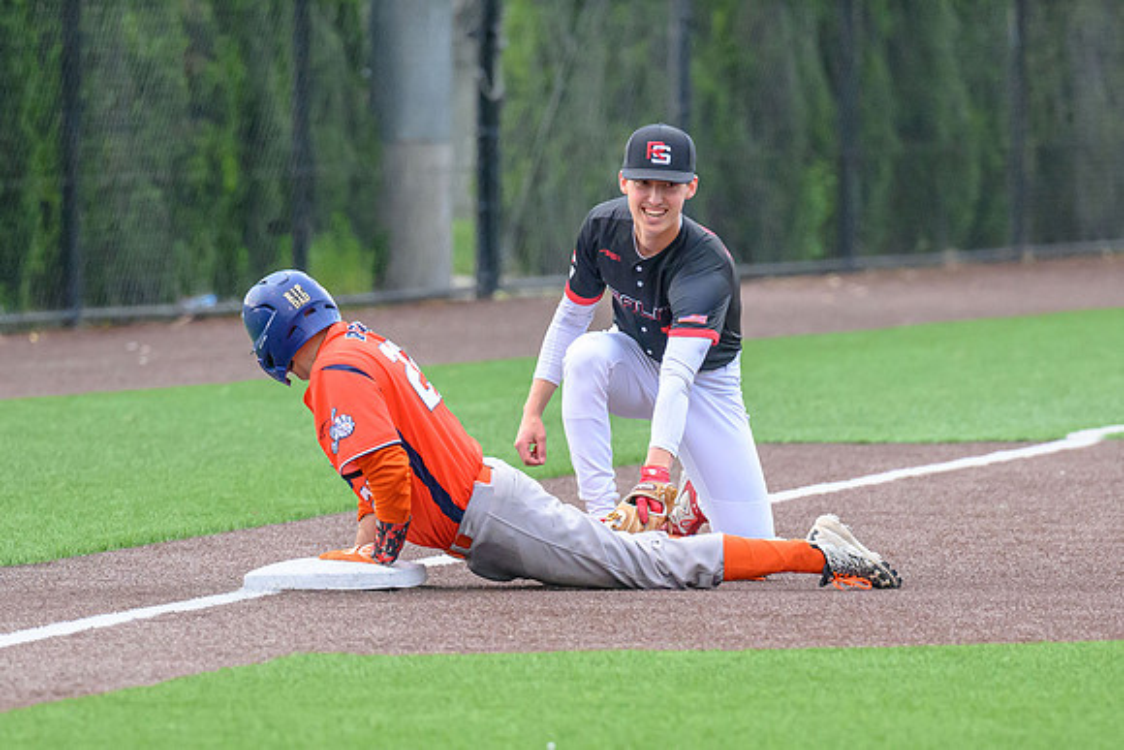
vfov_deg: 3.0
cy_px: 475
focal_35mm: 462
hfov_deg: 4.5
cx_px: 474
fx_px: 14440
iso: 2800
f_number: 3.2
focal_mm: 200
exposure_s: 1/2000
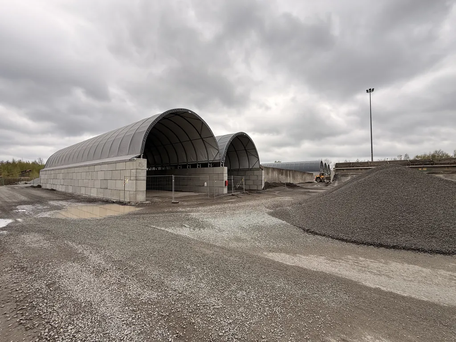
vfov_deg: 85.7
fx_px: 184
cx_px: 228
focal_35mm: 14
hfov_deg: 102.1
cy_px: 171
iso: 50
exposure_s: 1/1105
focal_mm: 2.22
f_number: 2.2
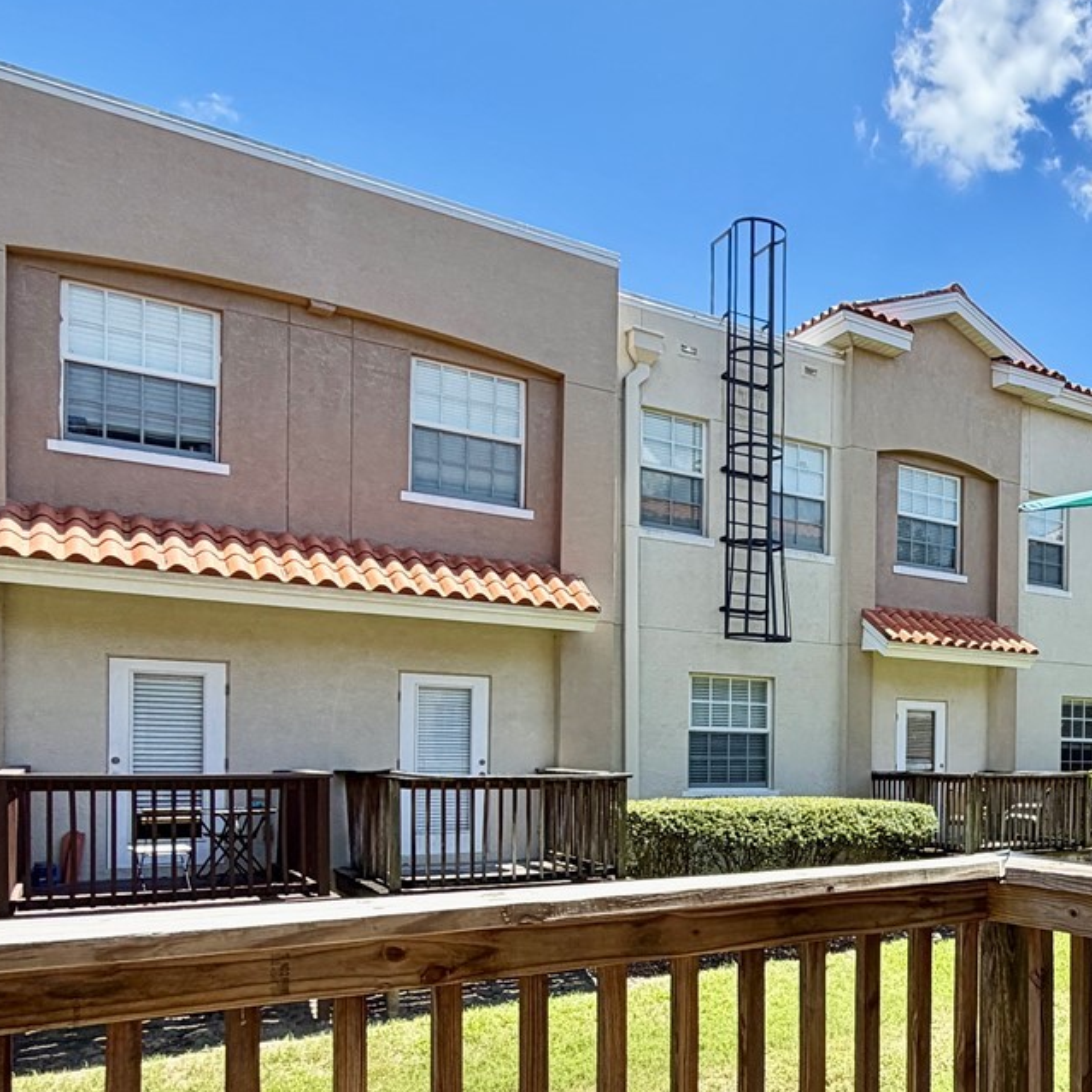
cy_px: 757
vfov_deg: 51.2
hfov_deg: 46.5
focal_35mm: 31
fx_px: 1106
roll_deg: -0.6
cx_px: 1017
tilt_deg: -0.3
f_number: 2.2
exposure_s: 1/644
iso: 40
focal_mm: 2.22
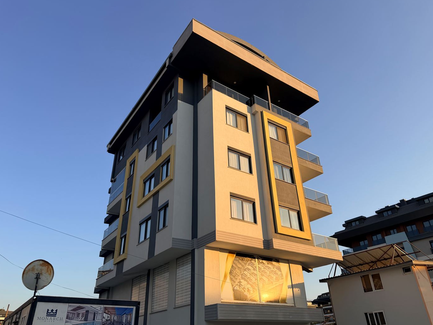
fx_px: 313
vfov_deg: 54.9
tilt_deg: +29.0
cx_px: 219
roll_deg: +2.8
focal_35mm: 25
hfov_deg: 69.4
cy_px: 165
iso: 80
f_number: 1.78
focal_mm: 6.76
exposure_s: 1/1901
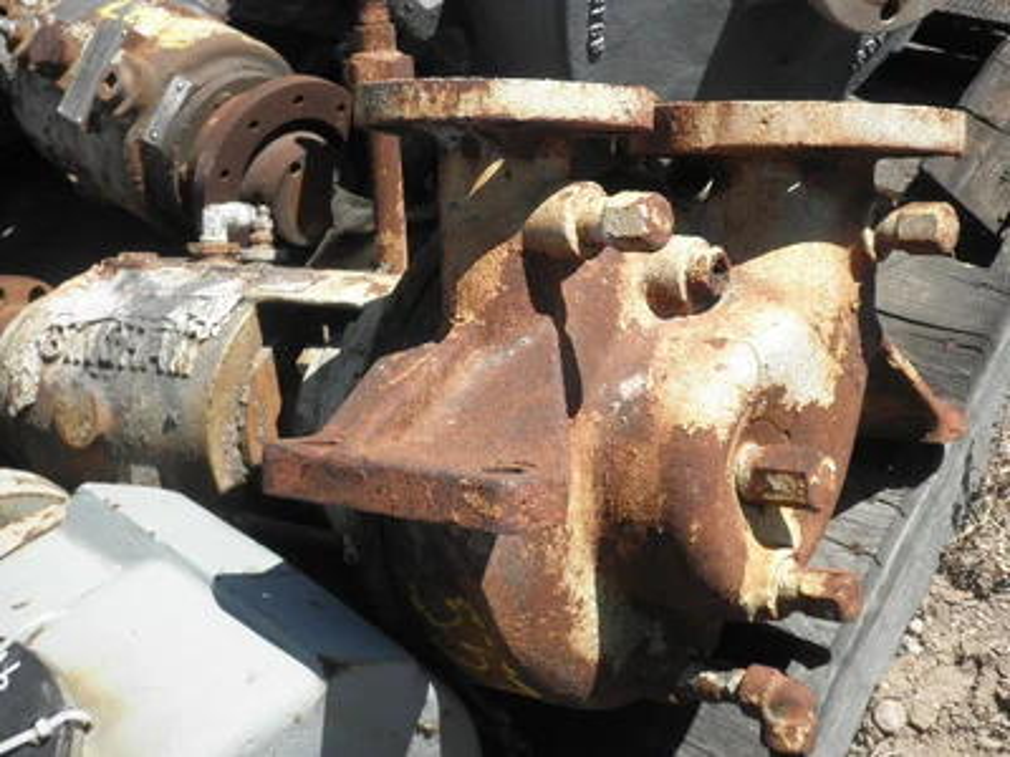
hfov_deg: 32.7
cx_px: 505
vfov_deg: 24.8
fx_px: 1721
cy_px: 378
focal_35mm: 59
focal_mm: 10.5
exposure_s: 1/400
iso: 64
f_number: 3.8
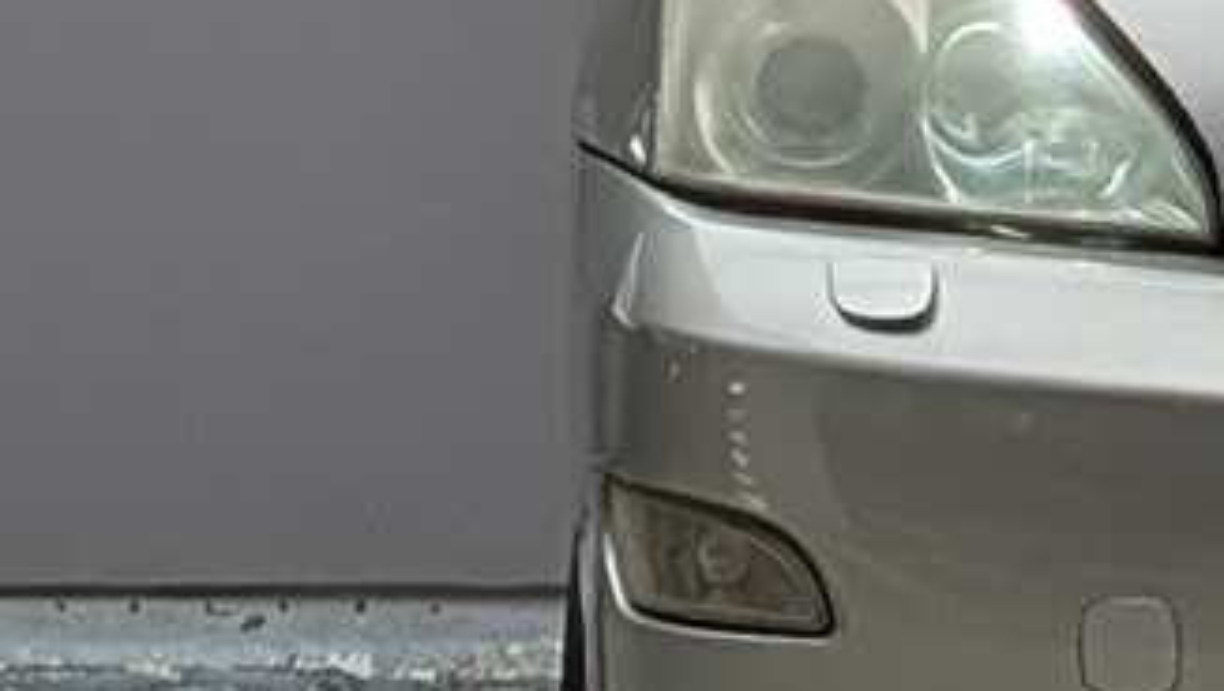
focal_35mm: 229
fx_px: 7438
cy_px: 101
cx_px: 2027
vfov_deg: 5.3
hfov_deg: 9.1
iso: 20
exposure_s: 1/209
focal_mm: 6.9
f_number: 1.68
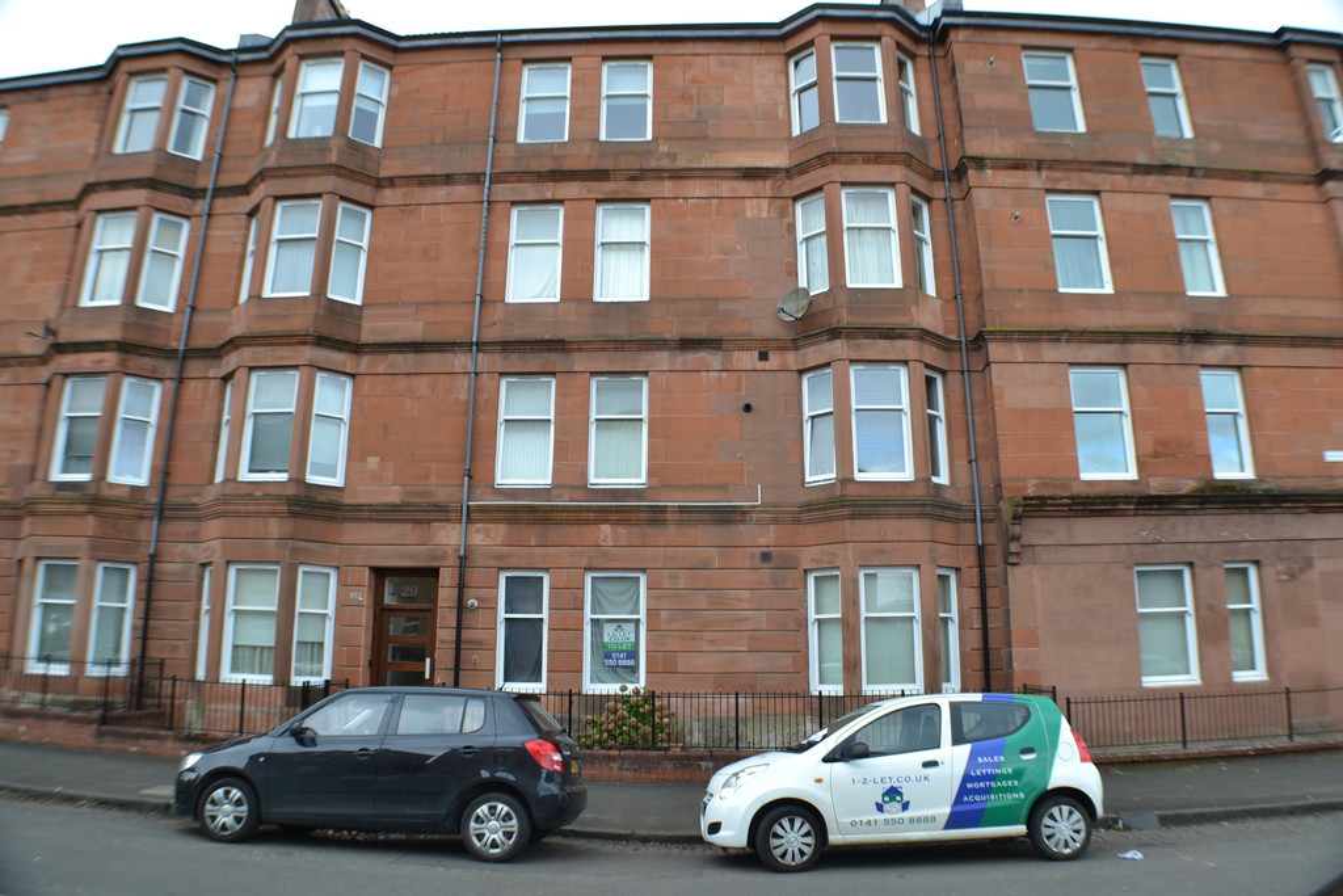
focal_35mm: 30
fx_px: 1119
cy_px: 448
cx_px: 672
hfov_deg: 61.9
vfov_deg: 43.6
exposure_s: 1/125
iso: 180
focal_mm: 20
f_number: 5.6
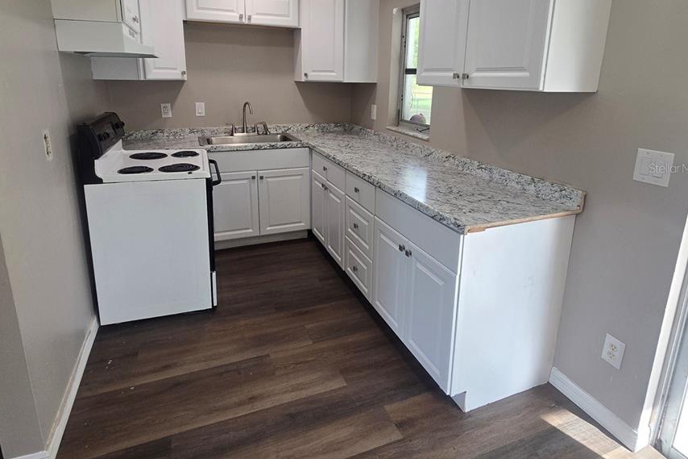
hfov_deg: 86.9
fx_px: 363
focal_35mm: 19
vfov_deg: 63.5
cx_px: 343
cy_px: 168
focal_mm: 2.2
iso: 100
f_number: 2.2
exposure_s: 1/120
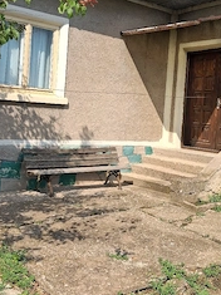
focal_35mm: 46
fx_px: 392
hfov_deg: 31.5
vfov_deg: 40.8
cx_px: 123
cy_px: 102
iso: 20
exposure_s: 1/588
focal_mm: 4
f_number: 1.8
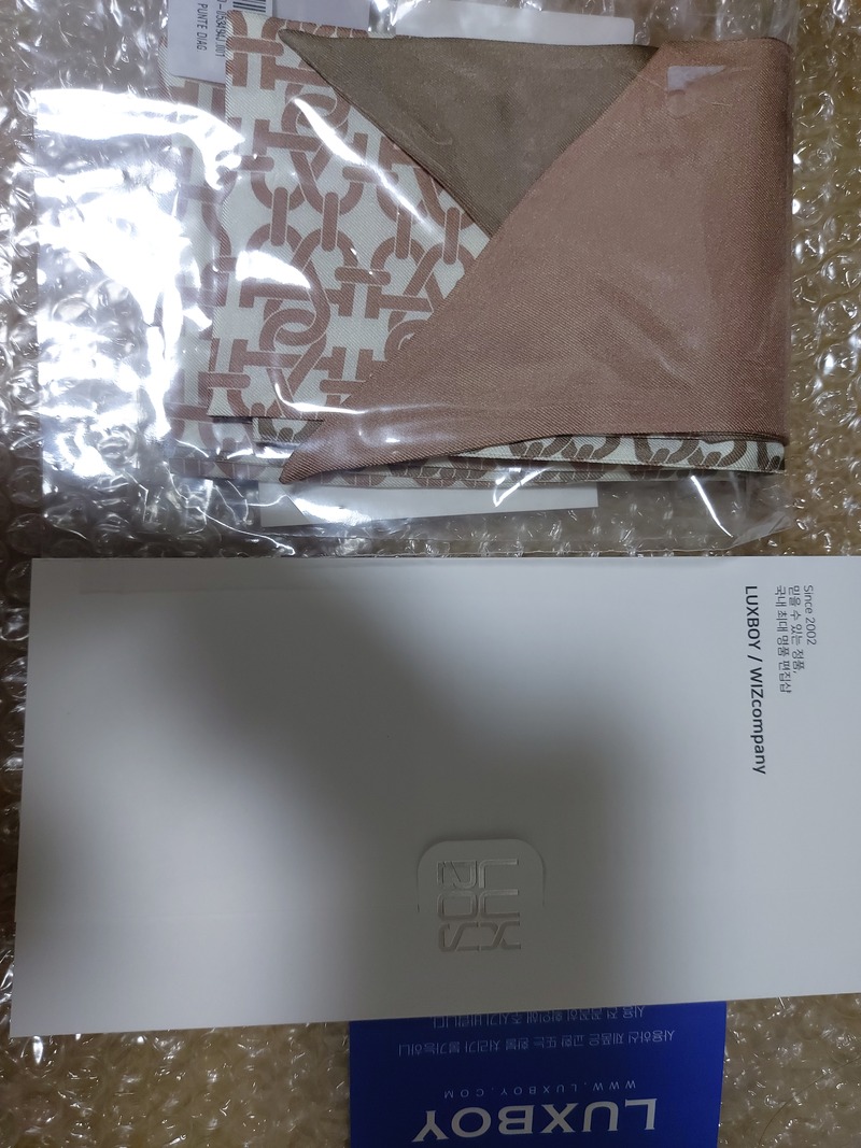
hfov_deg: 54.9
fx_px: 829
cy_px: 574
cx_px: 430
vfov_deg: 69.4
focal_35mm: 25
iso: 200
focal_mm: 4.58
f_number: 2
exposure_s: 1/40
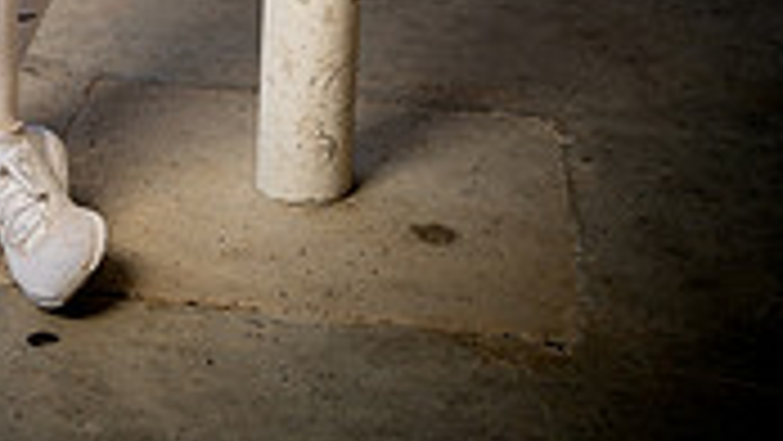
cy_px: -526
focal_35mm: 95
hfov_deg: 22.1
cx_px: 135
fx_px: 1973
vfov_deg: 11.2
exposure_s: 1/250
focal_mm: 35
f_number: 7.1
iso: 250
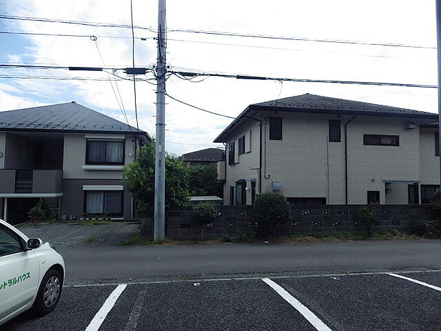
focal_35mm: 22
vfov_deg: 61.1
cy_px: 166
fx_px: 280
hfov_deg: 76.4
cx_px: 220
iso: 100
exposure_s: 1/160
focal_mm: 4
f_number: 9.7
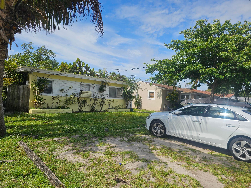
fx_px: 167
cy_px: 94
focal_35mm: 23
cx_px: 126
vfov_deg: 58.9
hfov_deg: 73.9
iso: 10
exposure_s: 1/1000
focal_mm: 6.3
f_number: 1.7
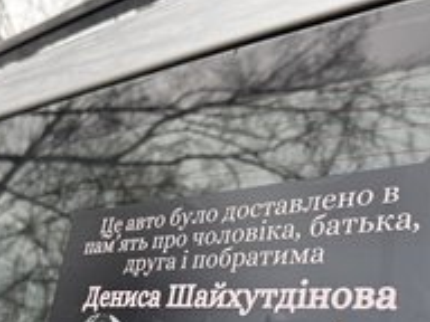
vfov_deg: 27.6
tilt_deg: -2.6
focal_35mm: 50
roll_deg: +0.8
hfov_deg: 38.0
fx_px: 621
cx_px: 168
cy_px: 313
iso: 64
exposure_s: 1/141
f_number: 1.78
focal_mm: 6.76
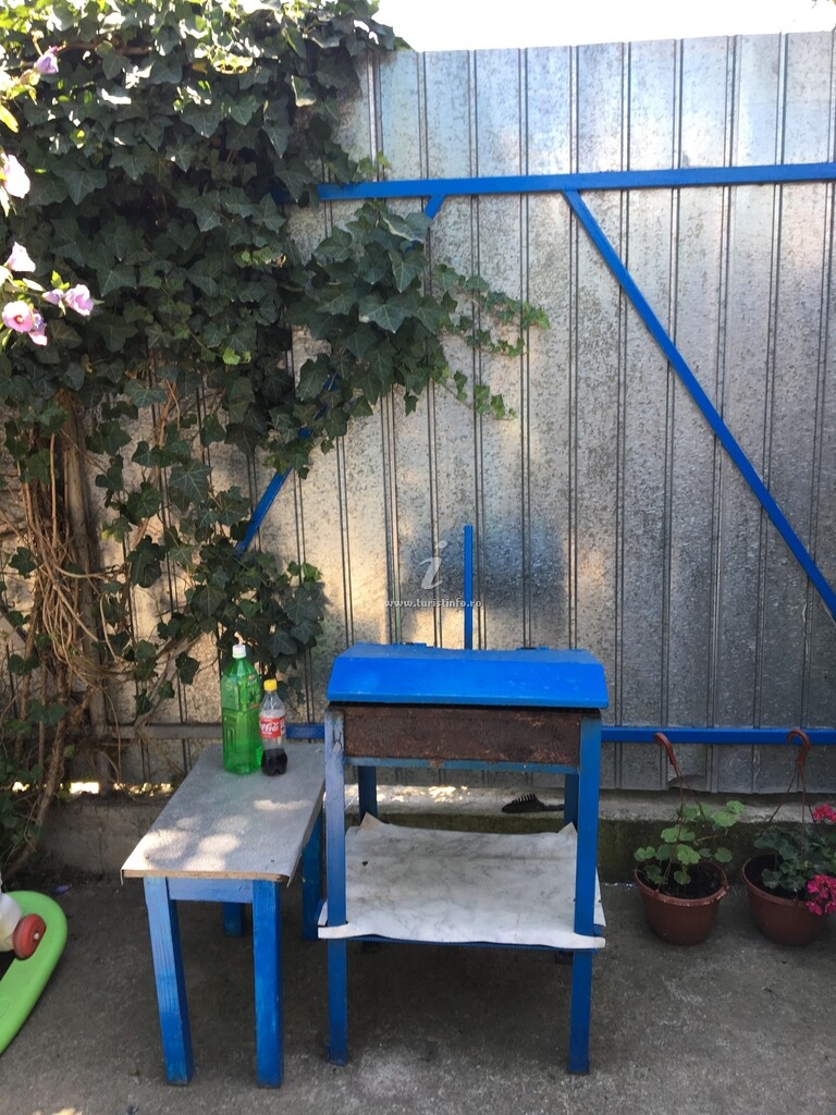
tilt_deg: -11.8
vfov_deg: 61.7
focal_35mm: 29
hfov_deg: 48.2
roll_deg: +1.3
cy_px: 558
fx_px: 934
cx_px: 418
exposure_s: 1/129
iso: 25
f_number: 2.2
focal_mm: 4.15
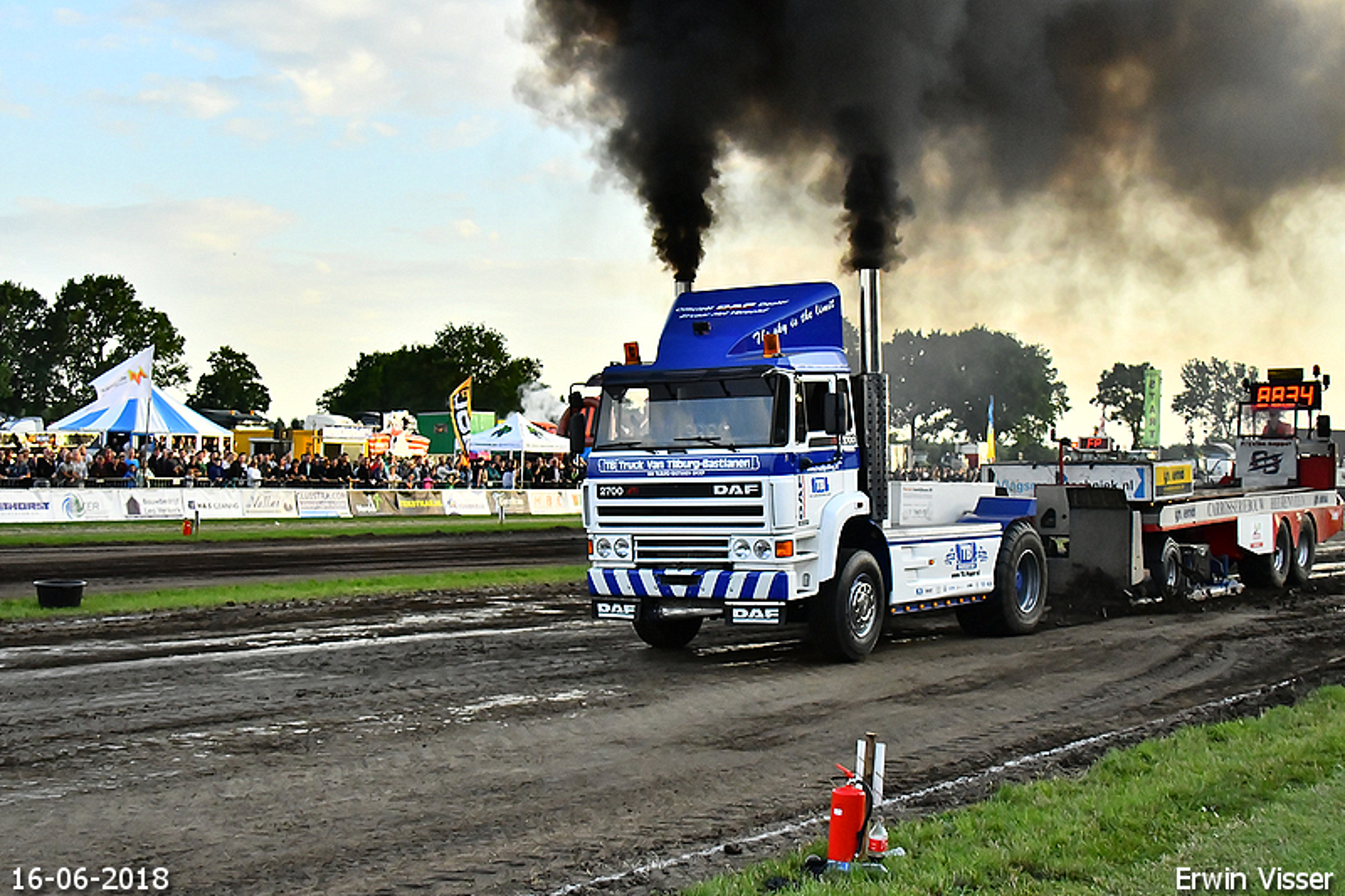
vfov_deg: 26.5
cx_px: 672
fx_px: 1905
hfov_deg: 38.9
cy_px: 448
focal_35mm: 51
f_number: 4.5
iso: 2000
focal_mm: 34
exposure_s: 1/6400
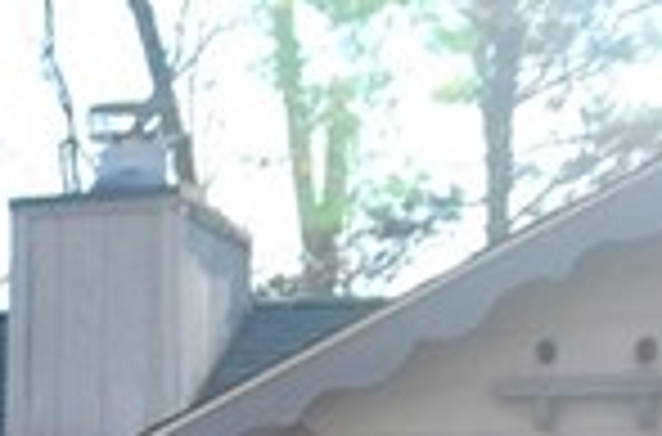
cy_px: 1009
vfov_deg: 5.4
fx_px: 4491
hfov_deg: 8.2
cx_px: -493
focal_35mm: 245
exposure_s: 1/180
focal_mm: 22
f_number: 6.7
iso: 200
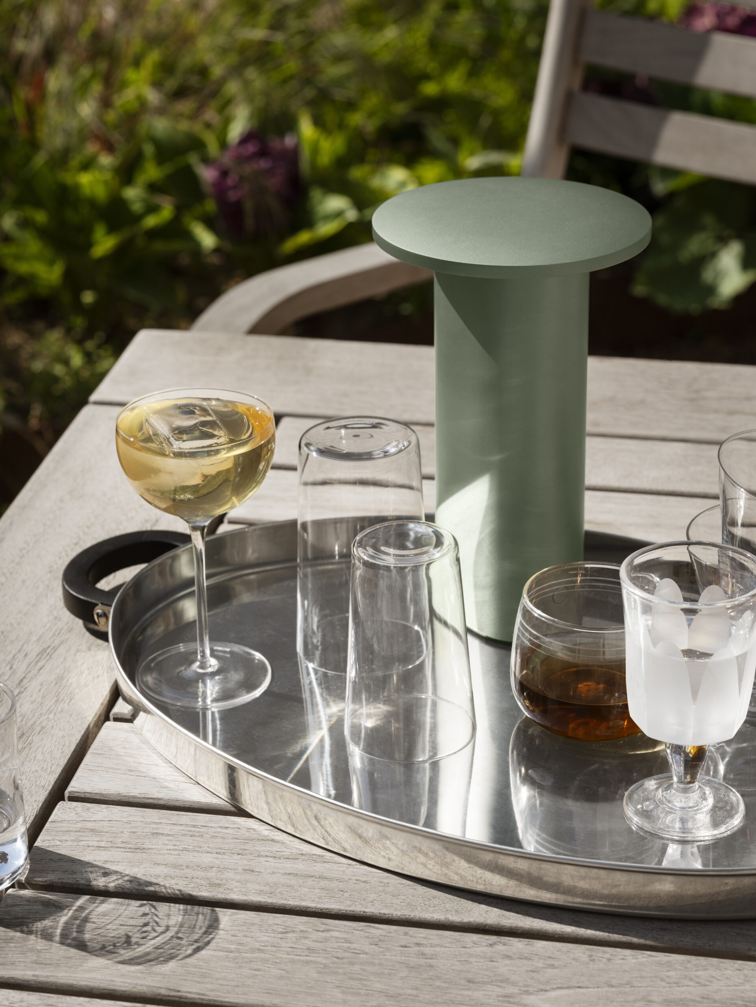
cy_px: 504
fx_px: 2533
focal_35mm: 87
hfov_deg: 17.0
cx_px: 378
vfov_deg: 22.5
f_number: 11
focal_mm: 110
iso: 400
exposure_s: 1/500
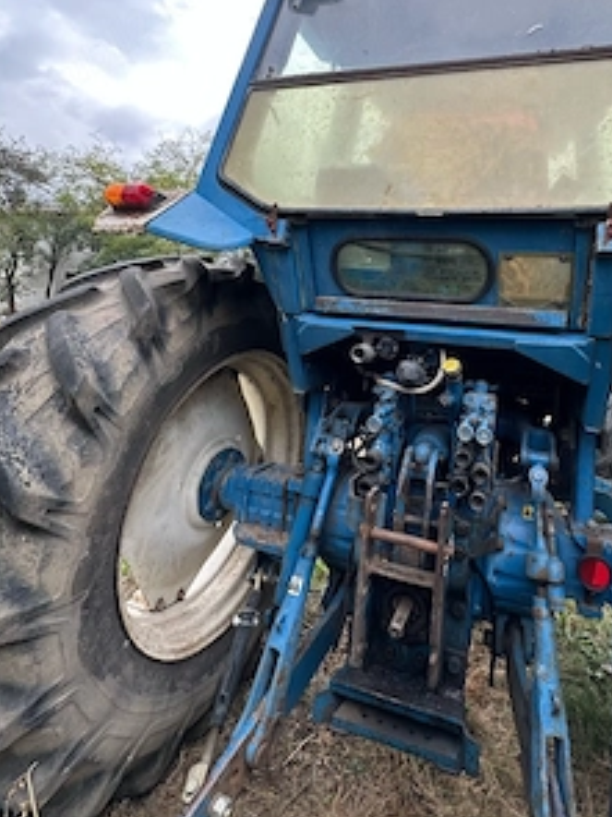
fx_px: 448
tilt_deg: +4.7
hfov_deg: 67.1
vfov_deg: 82.3
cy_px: 285
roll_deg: -3.8
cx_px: 399
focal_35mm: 19
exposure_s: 1/281
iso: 40
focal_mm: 2.22
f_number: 2.2
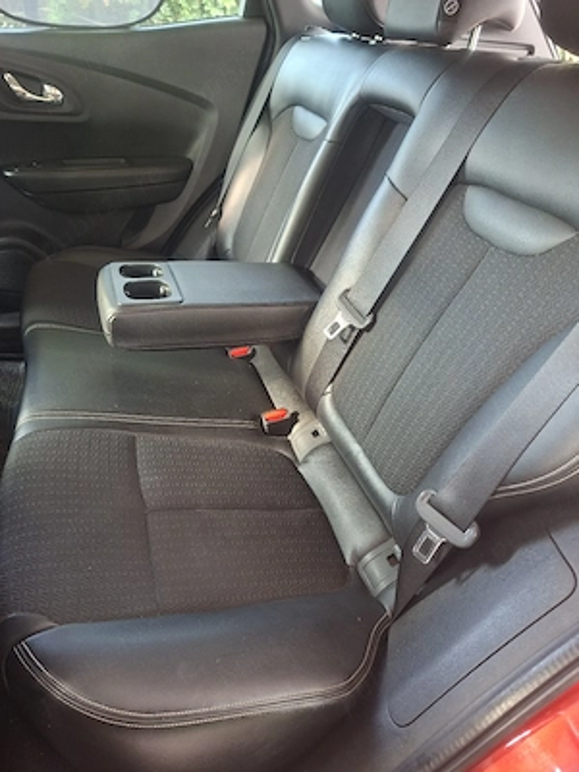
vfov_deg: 73.9
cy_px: 386
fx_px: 513
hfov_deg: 58.9
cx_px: 290
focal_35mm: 23
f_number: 1.8
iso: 400
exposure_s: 1/30
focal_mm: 5.54
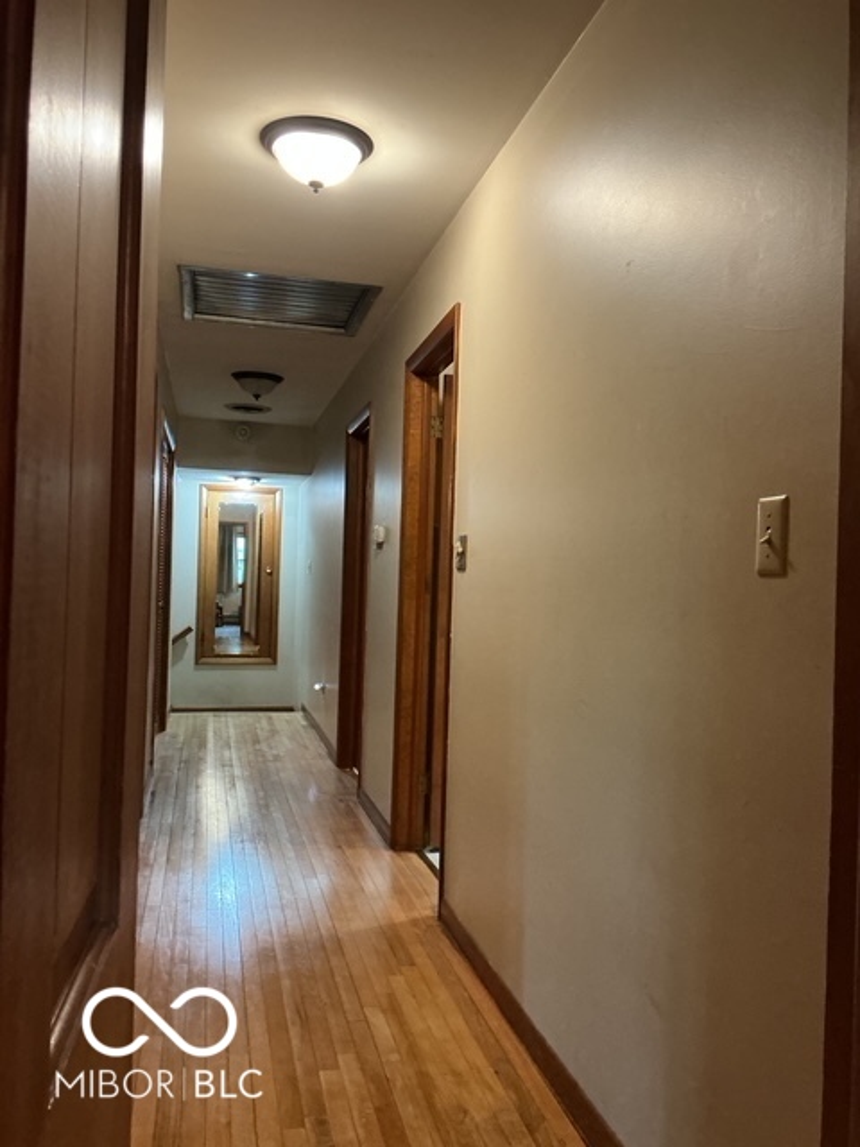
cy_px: 574
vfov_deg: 61.7
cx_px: 430
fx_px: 961
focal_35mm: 29
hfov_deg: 48.2
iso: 200
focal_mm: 3
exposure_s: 1/40
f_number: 1.8
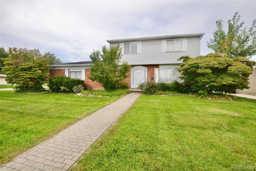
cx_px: 128
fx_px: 107
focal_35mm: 15
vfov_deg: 77.3
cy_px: 86
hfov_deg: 100.4
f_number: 7.1
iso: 100
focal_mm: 10
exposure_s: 1/200
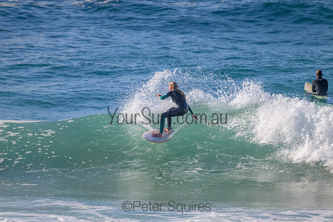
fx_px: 7401
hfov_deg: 2.6
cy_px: 111
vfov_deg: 1.7
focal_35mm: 800
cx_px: 166
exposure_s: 1/2000
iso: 1250
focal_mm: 800
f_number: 11
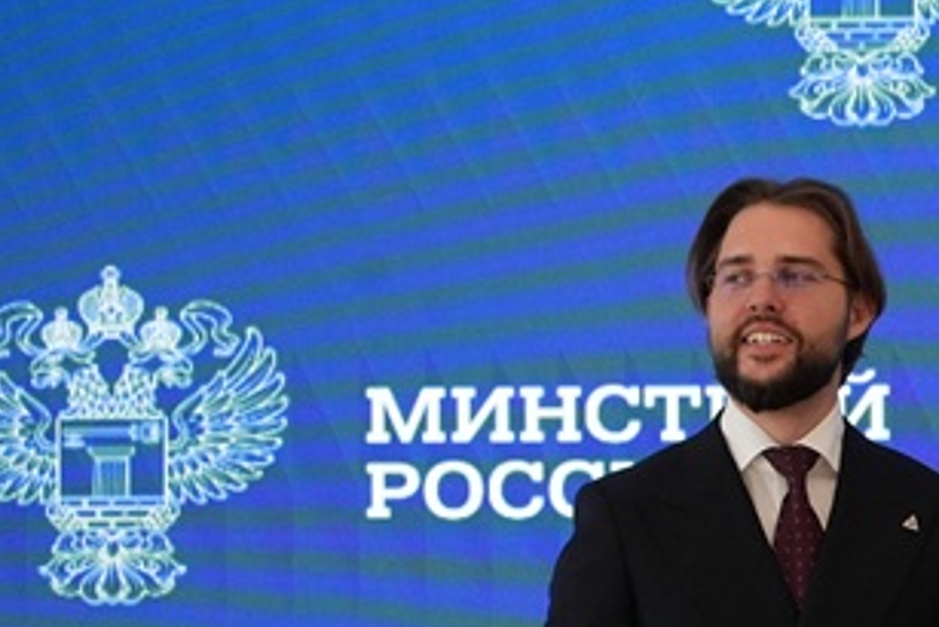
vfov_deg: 2.2
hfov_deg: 3.3
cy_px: 716
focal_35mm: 618
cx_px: 1474
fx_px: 16126
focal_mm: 190
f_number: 7.1
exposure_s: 1/250
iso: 4000
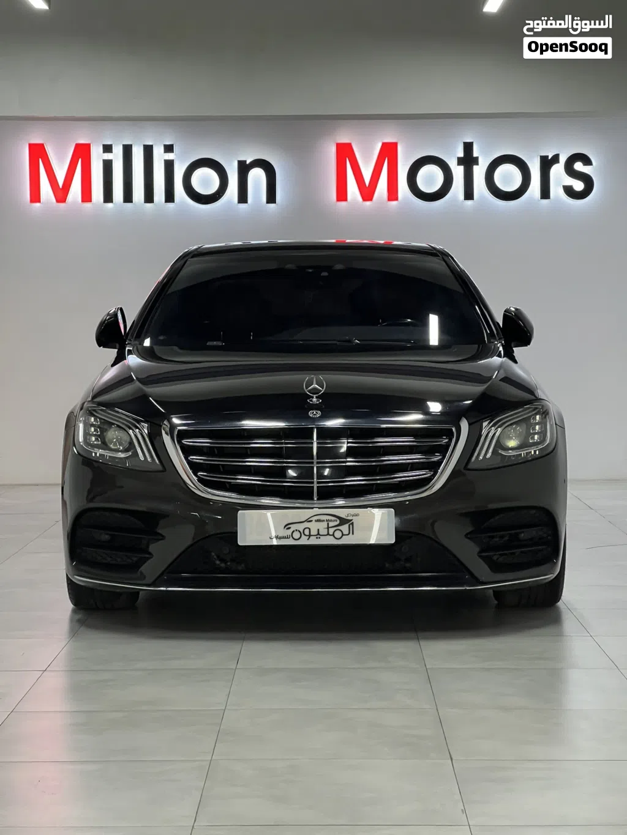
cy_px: 418
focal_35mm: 77
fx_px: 1859
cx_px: 314
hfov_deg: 19.1
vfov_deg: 25.3
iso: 400
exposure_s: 1/60
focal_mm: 9
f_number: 2.8
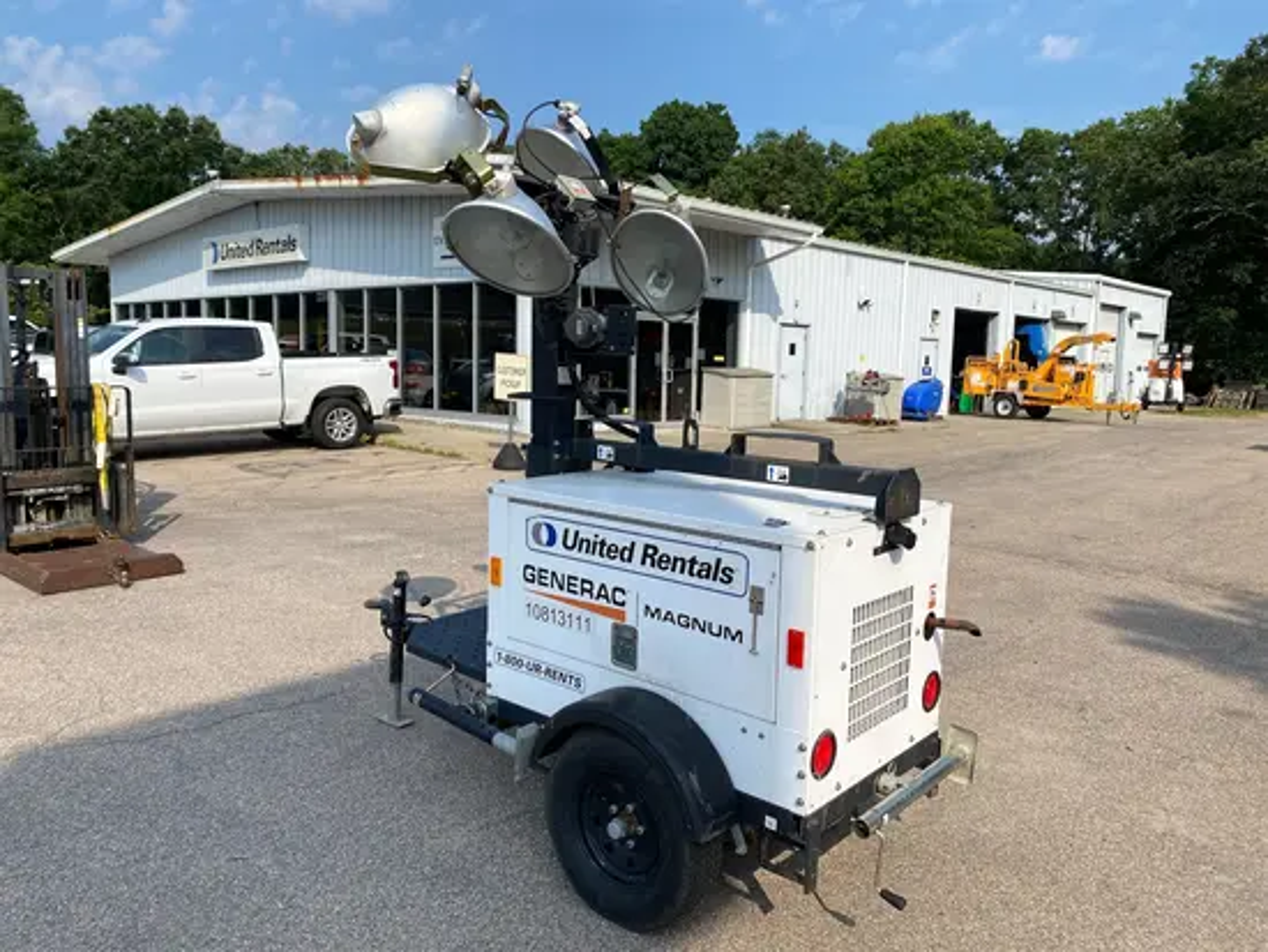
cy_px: 476
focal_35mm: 26
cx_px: 634
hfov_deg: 67.3
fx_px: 953
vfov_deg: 53.1
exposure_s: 1/3497
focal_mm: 4.25
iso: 32
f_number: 1.8
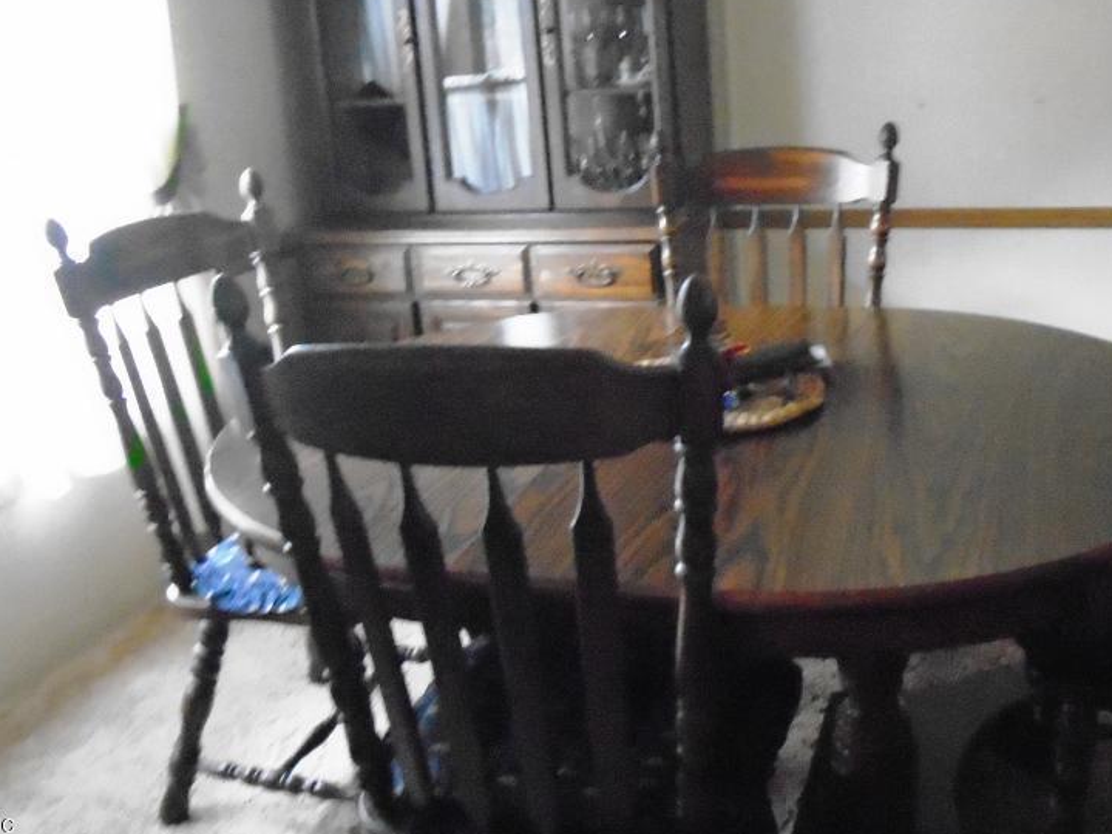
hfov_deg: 49.9
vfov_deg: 38.2
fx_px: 1189
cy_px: 276
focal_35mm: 37
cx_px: 663
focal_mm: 4.6
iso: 1600
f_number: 3.2
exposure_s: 1/50
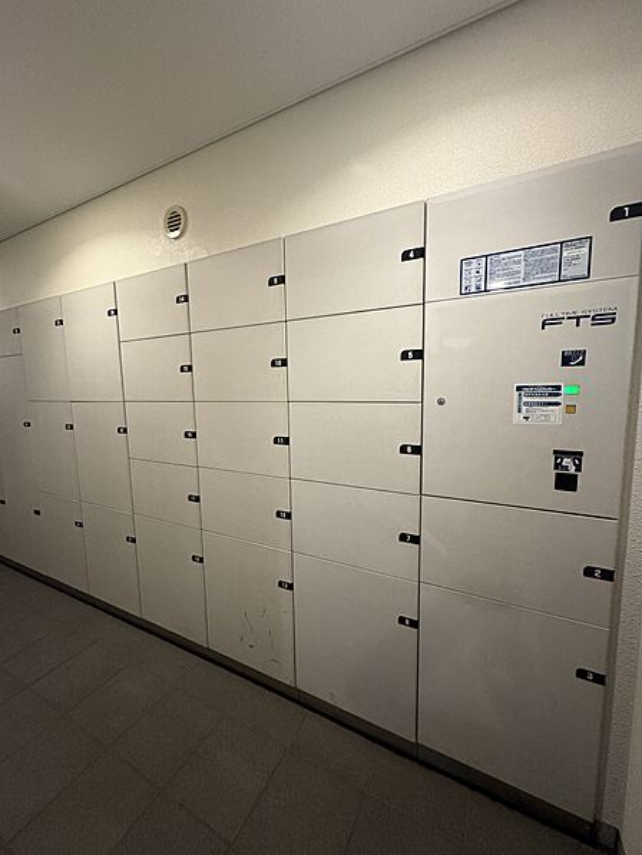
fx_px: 346
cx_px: 321
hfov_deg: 85.7
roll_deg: +1.4
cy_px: 428
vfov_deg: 102.1
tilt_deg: -6.4
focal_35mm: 14
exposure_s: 1/33
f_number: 2.2
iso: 640
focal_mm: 2.22
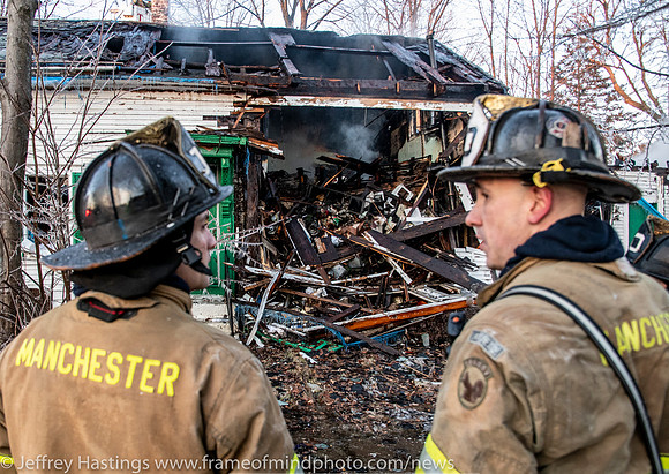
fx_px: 517
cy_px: 258
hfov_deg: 65.4
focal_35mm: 27
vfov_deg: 49.2
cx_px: 282
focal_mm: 16
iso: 1250
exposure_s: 1/125
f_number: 4
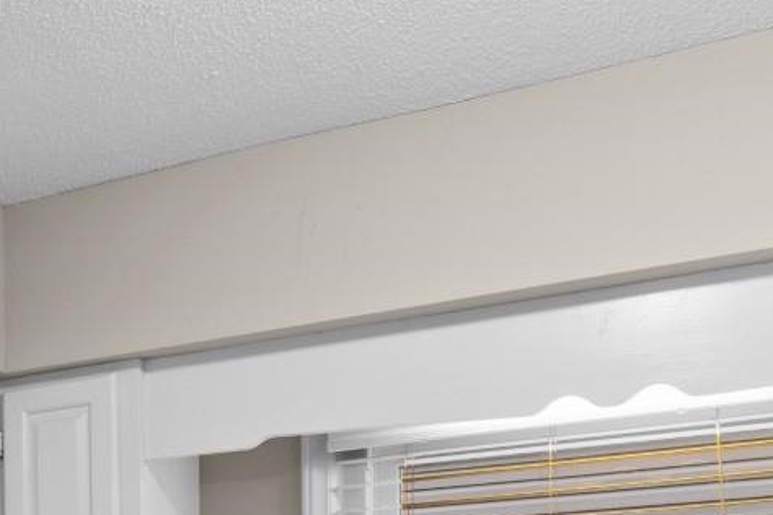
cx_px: -144
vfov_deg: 19.1
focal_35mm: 65
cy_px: 699
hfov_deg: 27.4
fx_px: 1396
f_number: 4.8
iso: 100
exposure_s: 1/4
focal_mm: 13
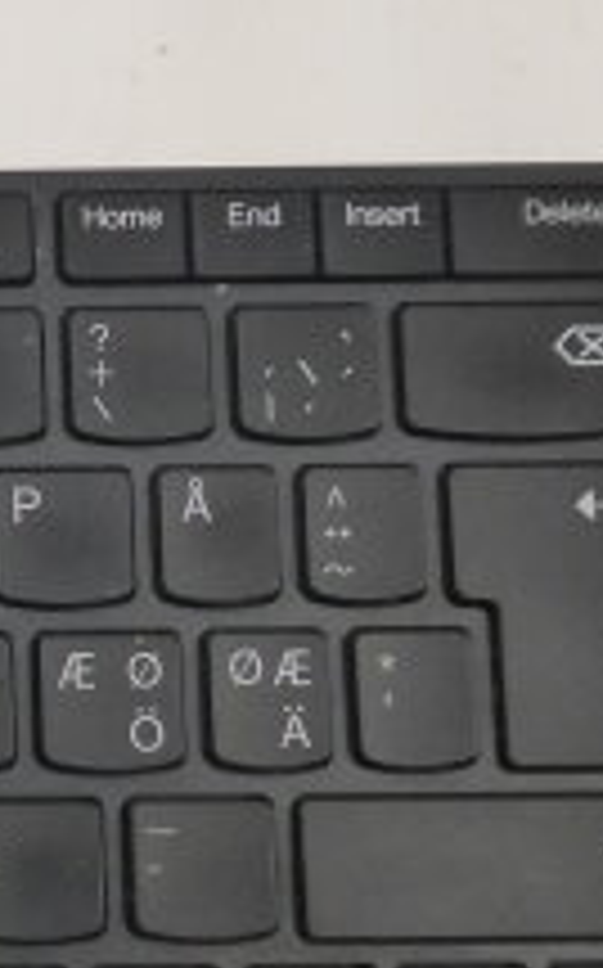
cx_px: -536
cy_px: 756
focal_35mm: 74
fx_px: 1950
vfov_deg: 27.4
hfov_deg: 14.9
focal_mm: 4.3
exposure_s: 1/50
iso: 400
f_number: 3.3
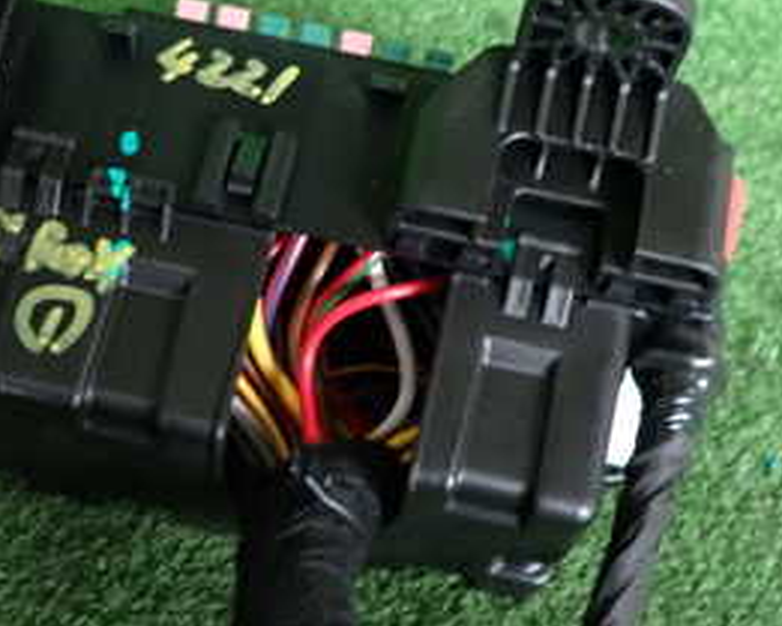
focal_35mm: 56
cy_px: 398
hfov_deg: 33.5
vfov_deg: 27.0
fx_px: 1297
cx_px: 312
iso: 200
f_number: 2
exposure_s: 1/30
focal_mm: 4.5
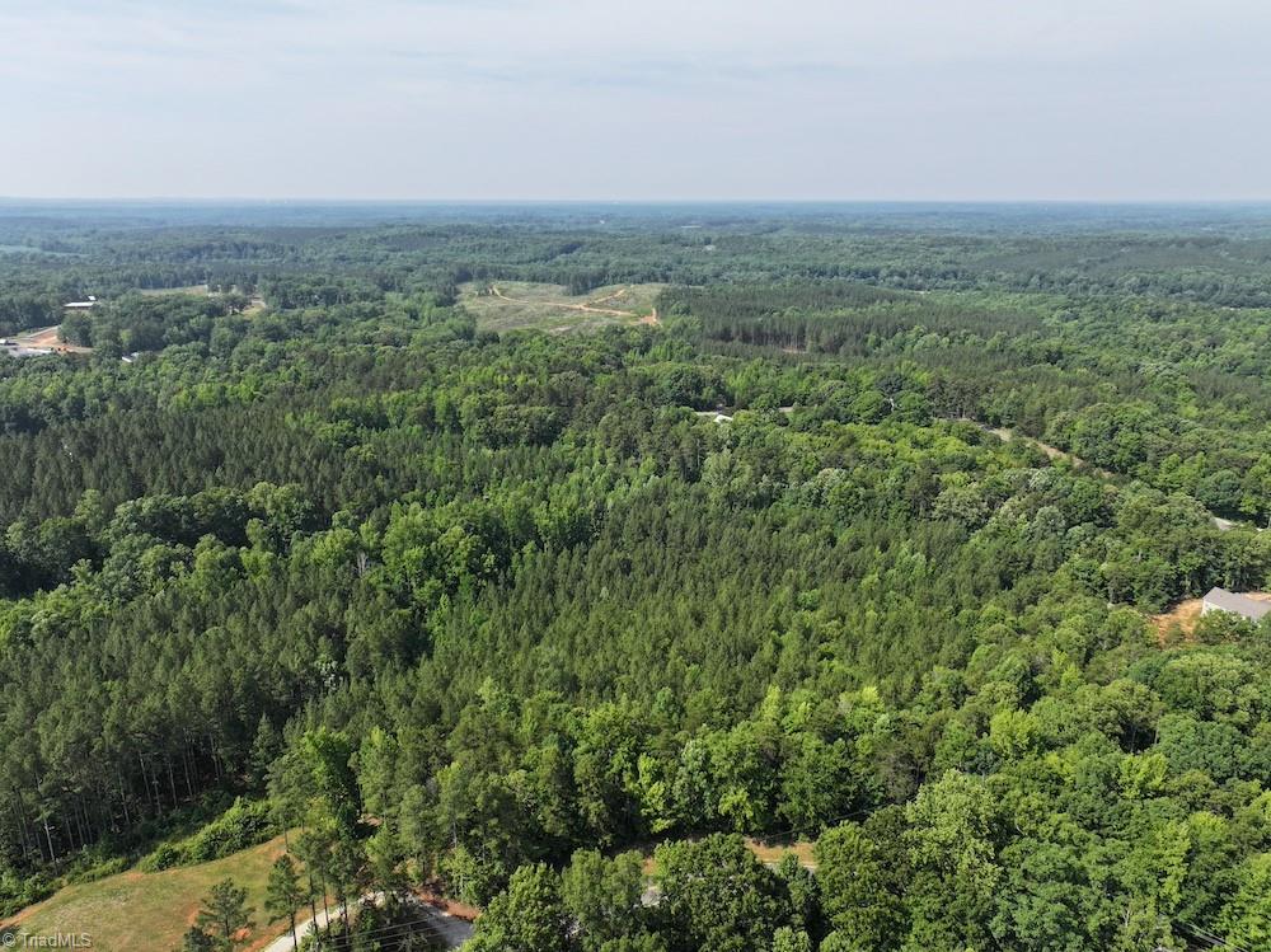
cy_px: 476
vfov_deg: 56.8
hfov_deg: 71.6
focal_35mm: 24
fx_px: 881
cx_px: 636
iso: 100
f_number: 2.8
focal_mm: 12.29
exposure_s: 1/1250
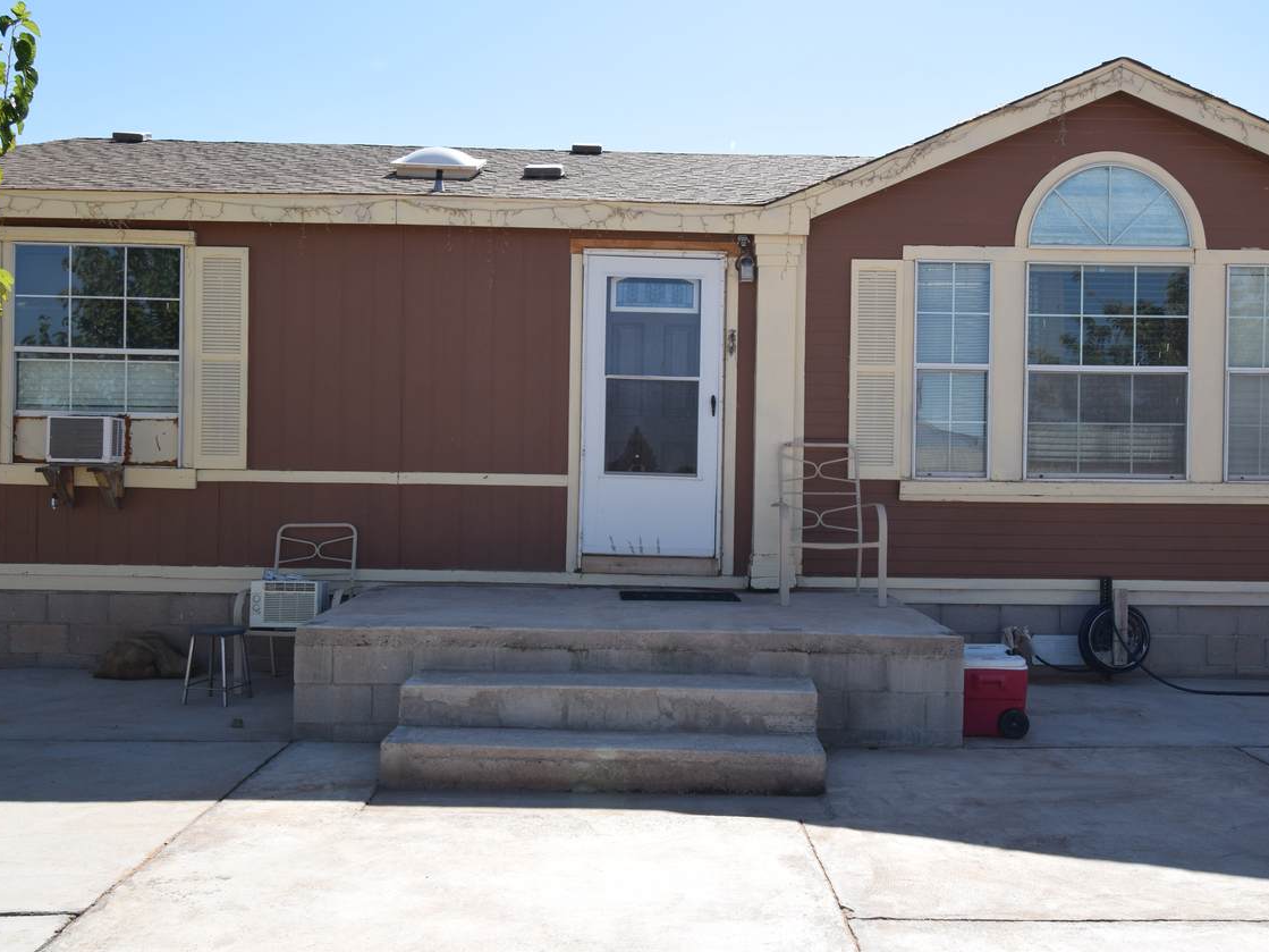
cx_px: 660
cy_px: 483
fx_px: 1210
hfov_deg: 55.3
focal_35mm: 33
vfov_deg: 42.9
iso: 200
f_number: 9
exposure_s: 1/320
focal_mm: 20
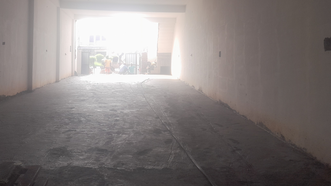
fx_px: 325
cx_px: 163
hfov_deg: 54.0
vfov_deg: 31.7
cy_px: 59
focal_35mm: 37
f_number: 1.8
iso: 40
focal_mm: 4
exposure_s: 1/100
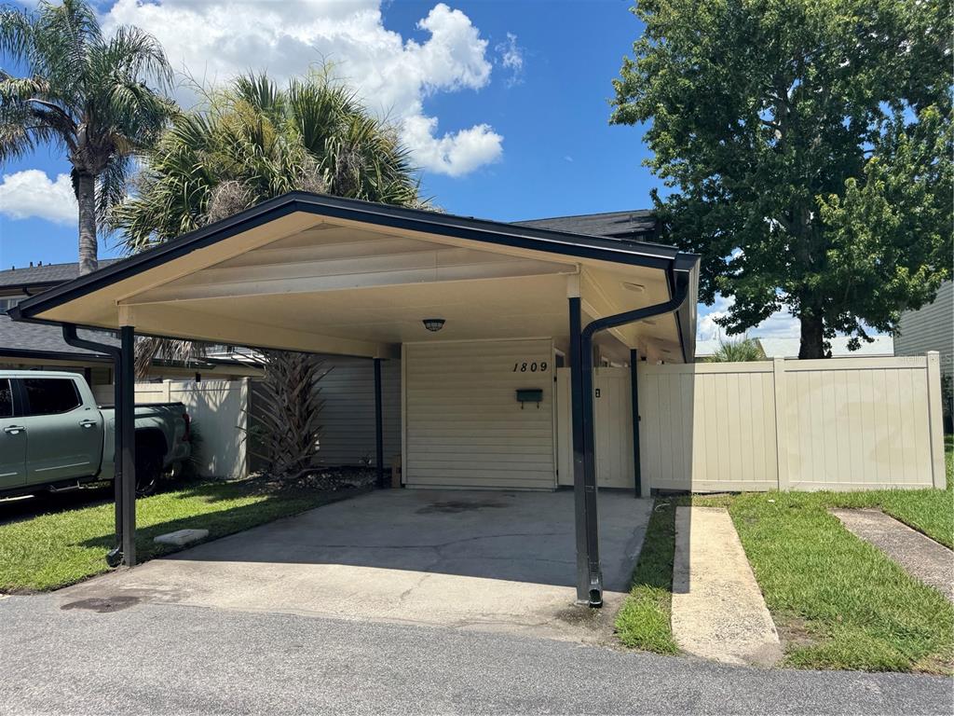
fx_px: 661
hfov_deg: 71.6
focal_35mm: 24
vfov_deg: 56.8
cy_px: 358
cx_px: 477
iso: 80
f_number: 1.78
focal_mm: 6.76
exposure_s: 1/3413
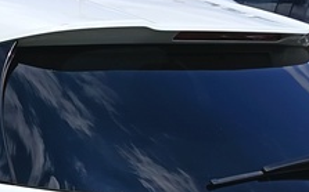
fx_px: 985
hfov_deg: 17.5
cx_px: 14
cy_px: 278
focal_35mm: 117
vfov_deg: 10.8
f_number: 1.75
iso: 100
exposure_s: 1/1255
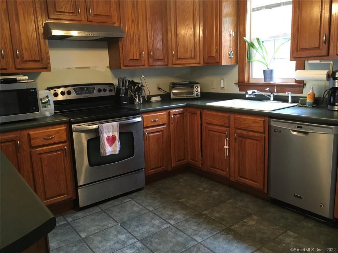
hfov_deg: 61.7
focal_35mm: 29
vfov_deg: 48.2
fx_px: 283
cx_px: 169
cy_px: 126
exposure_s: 1/30
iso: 160
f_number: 2.2
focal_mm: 4.15
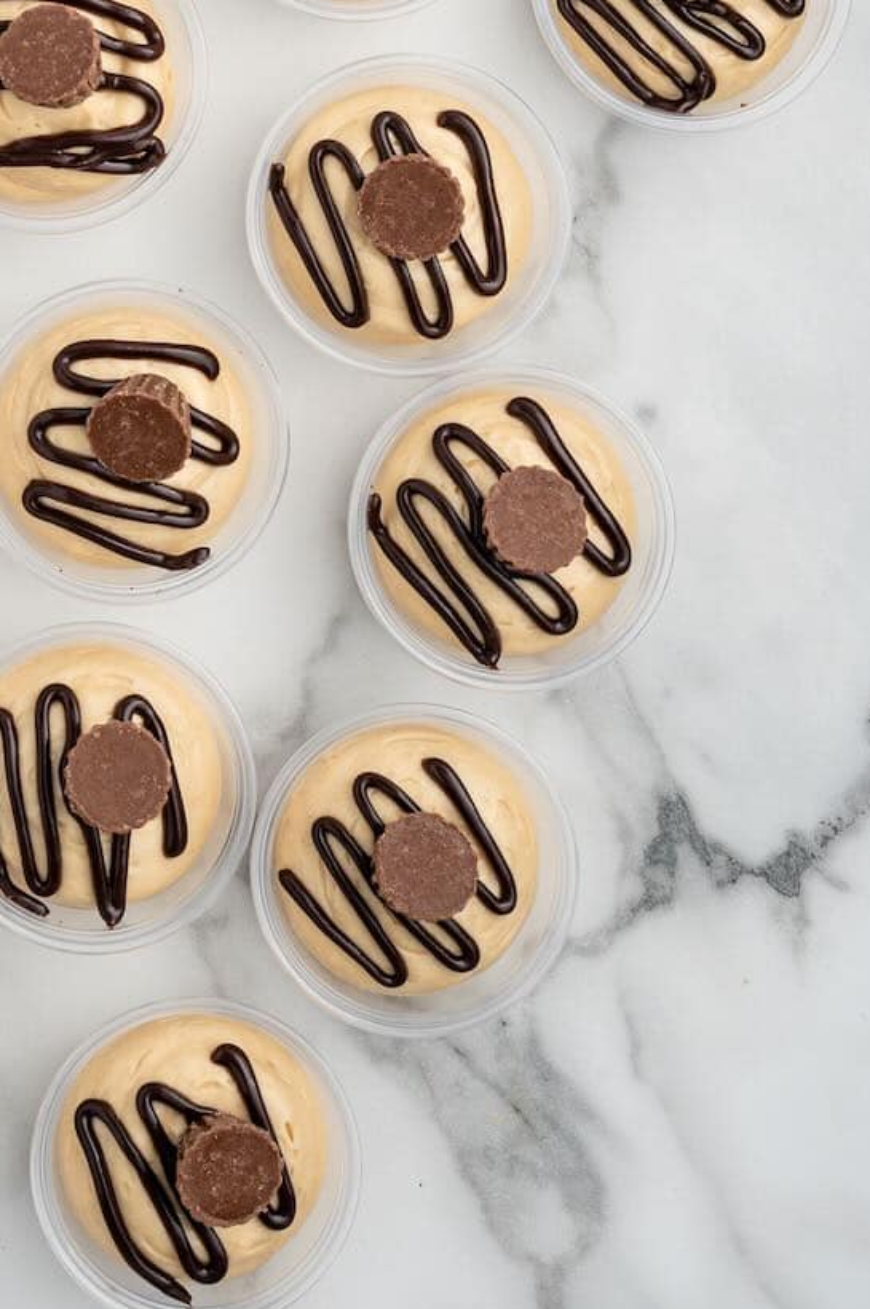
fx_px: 3996
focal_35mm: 110
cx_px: -13
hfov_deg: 12.3
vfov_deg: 18.0
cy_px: -67
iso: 125
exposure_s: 1/125
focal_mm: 50
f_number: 13
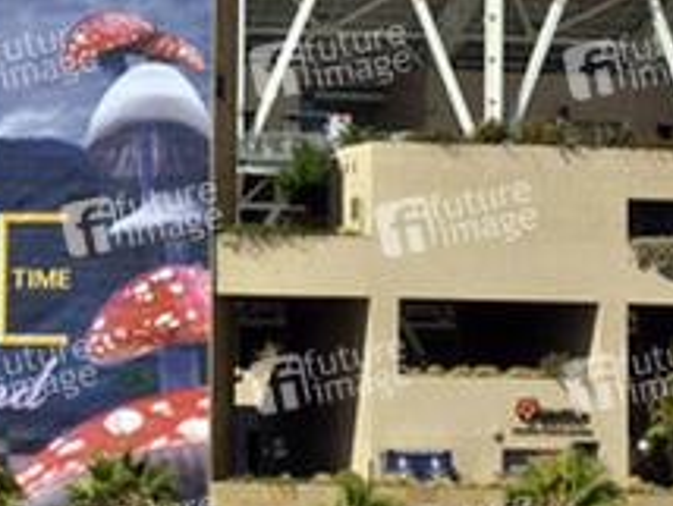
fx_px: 4126
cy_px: 141
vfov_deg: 7.0
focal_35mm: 212
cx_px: 57
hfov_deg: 9.3
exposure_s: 1/3200
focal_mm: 70
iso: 800
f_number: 5.3
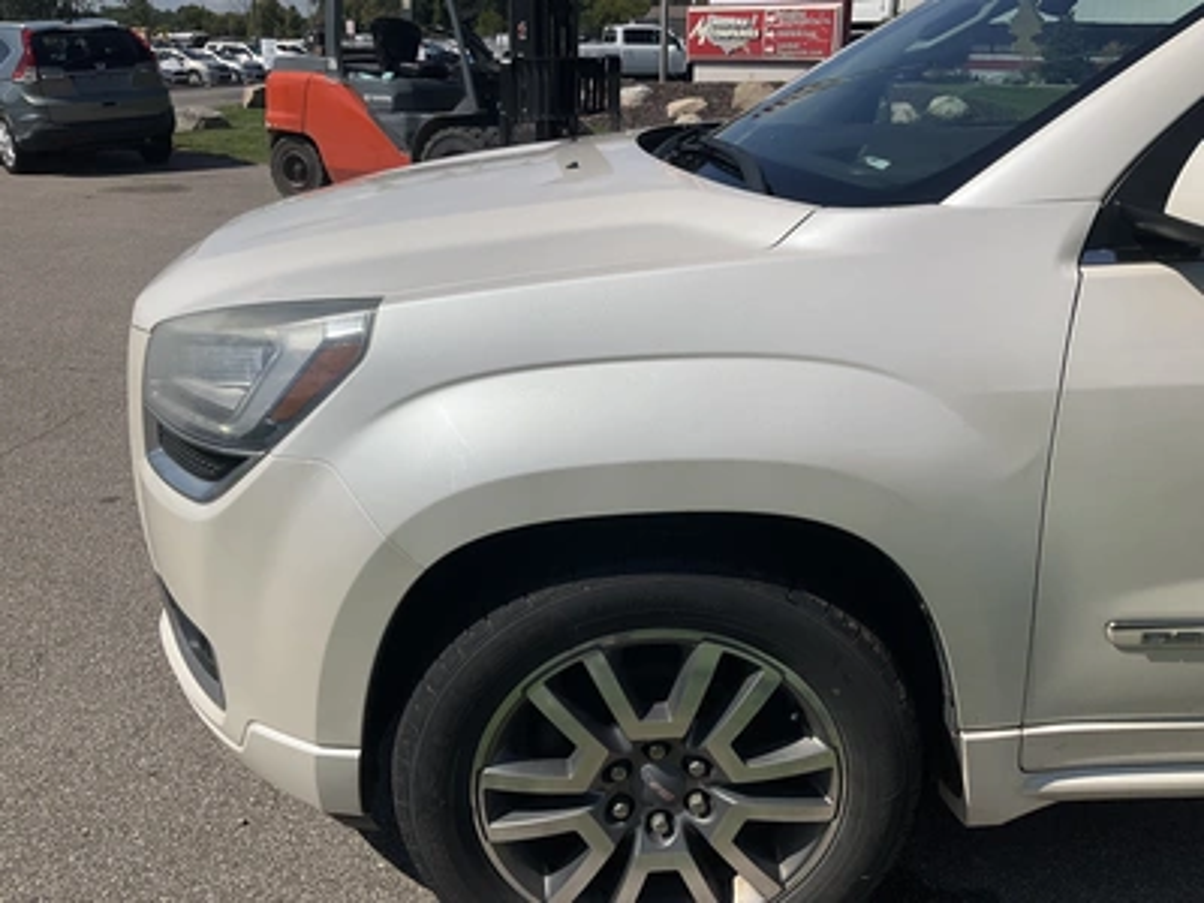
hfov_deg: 61.7
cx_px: 602
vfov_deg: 48.2
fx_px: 1009
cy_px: 452
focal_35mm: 29
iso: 25
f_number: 1.8
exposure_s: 1/5263
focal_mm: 3
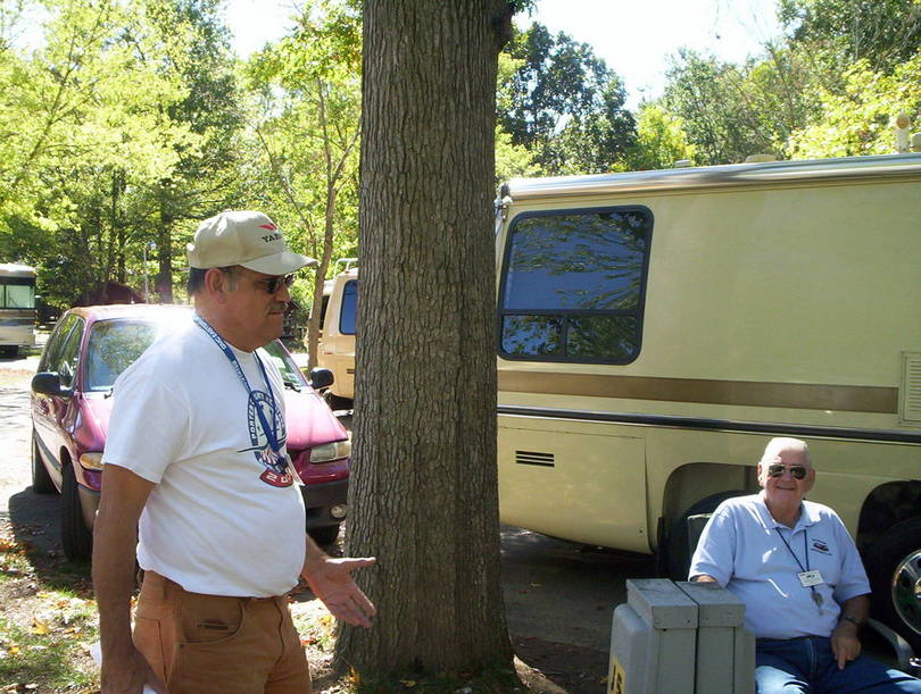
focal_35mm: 38
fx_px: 1013
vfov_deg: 37.8
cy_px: 347
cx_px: 460
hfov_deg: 48.9
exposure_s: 1/133
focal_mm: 4.99
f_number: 4.5
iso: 100
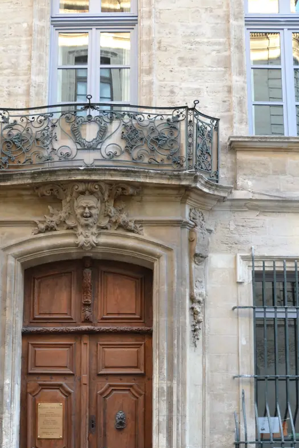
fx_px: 548
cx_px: 97
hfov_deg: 30.3
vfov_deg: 42.5
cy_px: 360
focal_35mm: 44
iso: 400
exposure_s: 1/60
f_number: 4
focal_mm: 18
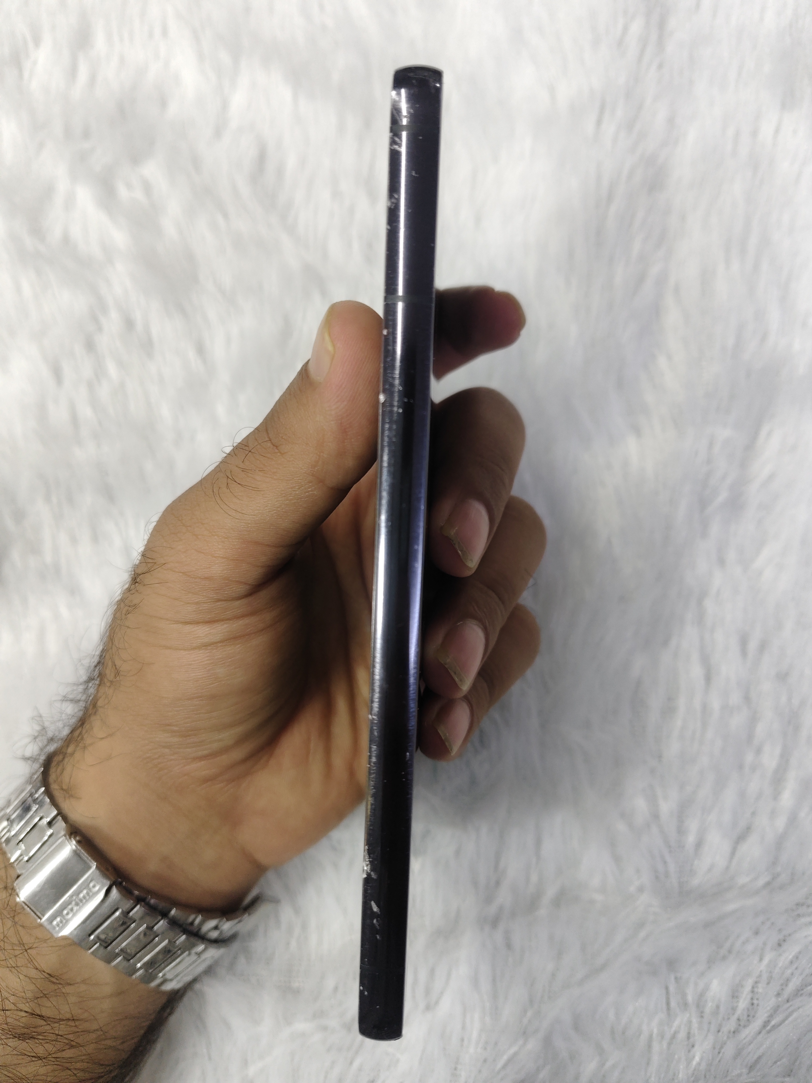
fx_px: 719
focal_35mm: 23
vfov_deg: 73.9
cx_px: 406
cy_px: 542
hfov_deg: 58.9
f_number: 1.88
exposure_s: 1/100
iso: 178
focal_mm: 5.56
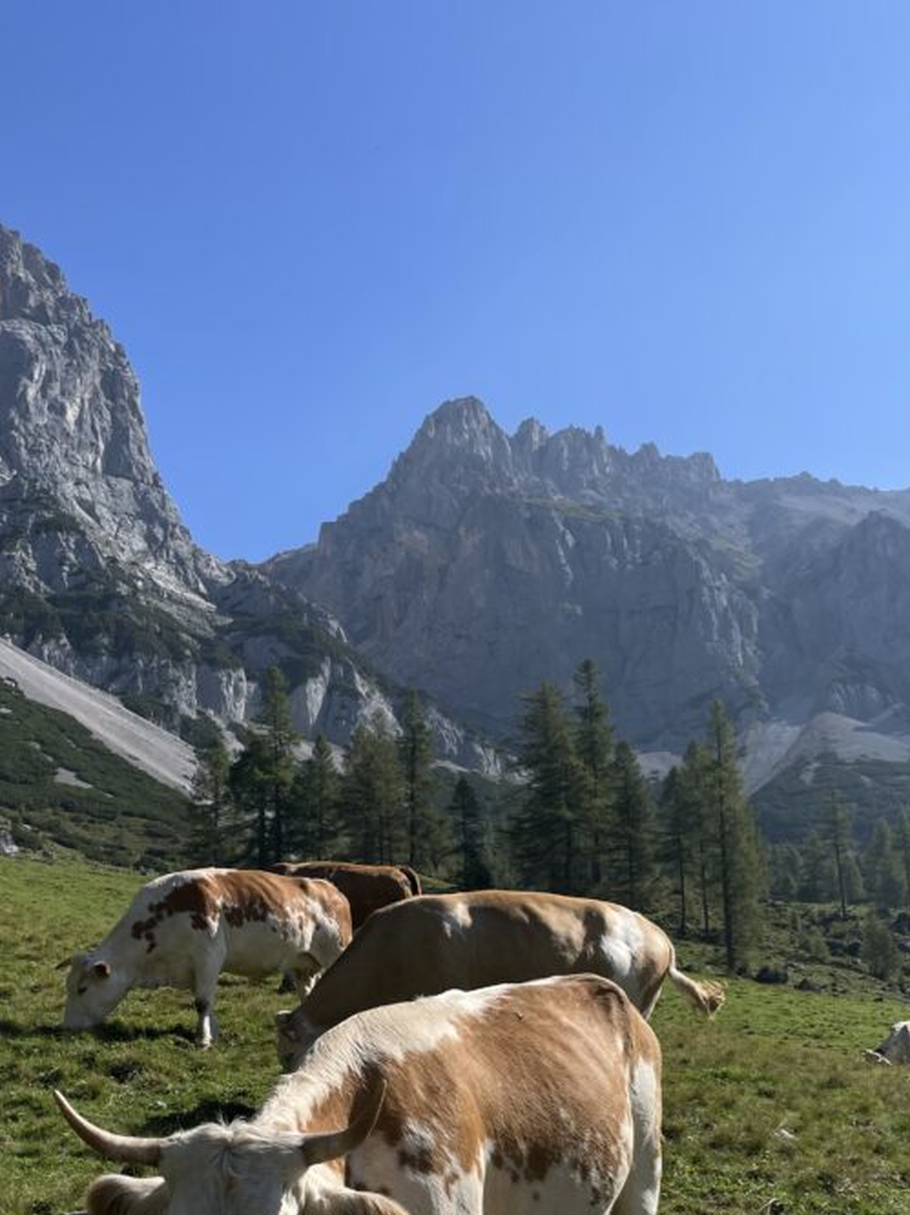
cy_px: 905
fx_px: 1403
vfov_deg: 45.3
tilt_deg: +14.1
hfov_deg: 35.9
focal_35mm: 40
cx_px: 452
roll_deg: +1.7
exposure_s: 1/4651
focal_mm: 4.2
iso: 32
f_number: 1.6
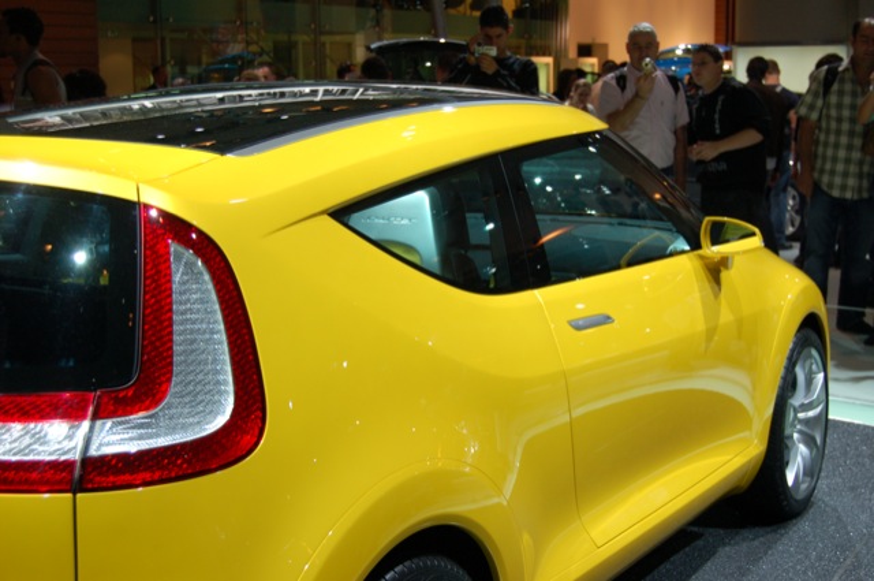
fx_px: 1382
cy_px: 290
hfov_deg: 35.1
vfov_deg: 23.7
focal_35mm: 57
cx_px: 437
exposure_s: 1/100
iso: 400
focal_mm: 38
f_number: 5.6
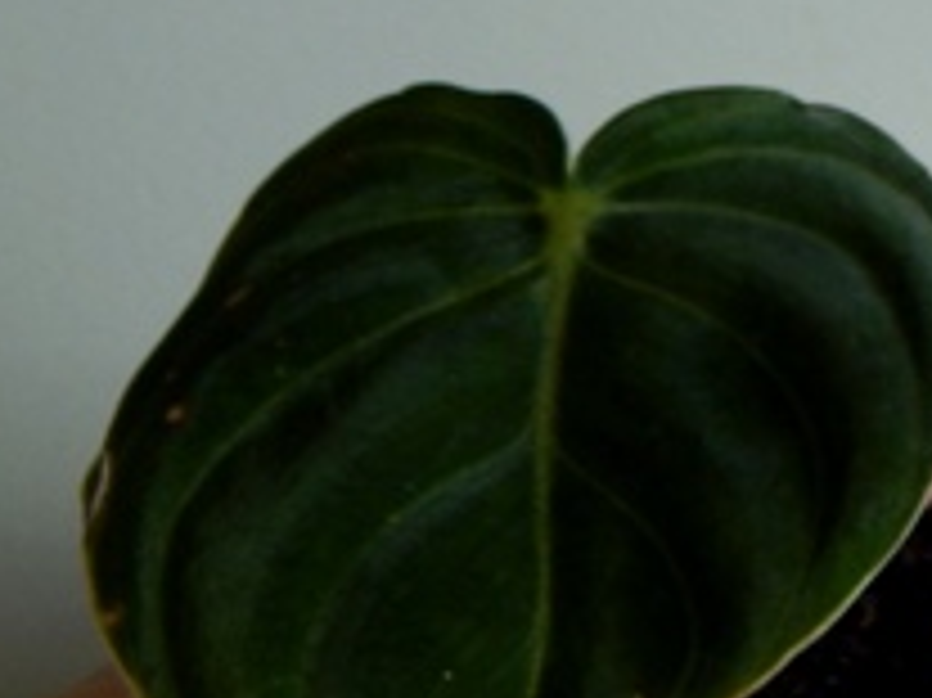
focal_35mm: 166
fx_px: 4467
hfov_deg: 11.6
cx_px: 1202
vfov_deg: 8.8
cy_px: -281
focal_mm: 8.6
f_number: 3.7
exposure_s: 1/30
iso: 160
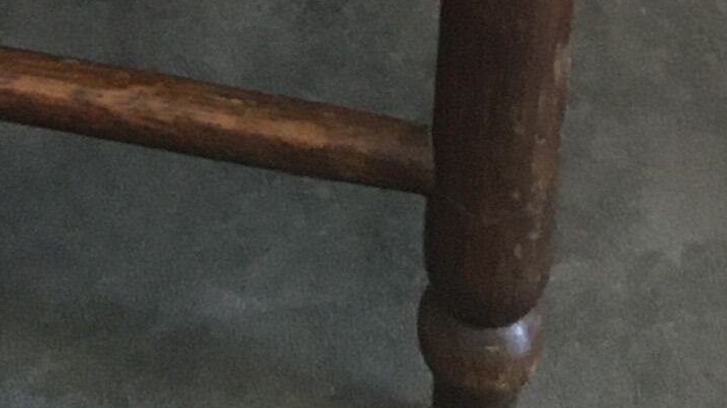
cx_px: 22
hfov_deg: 11.9
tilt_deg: -17.9
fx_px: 3450
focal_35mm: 179
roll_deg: -0.7
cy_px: -1496
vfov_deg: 5.5
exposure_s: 1/33
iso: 160
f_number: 2.2
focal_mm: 4.15
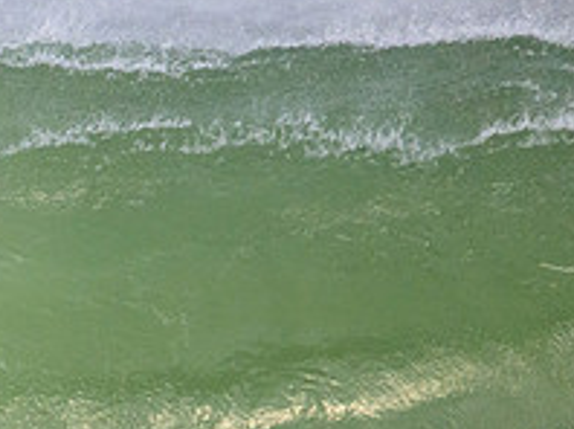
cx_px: -107
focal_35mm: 2256
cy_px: 541
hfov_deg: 0.9
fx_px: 37364
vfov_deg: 0.7
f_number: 11
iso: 4000
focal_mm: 800
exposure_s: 1/2000
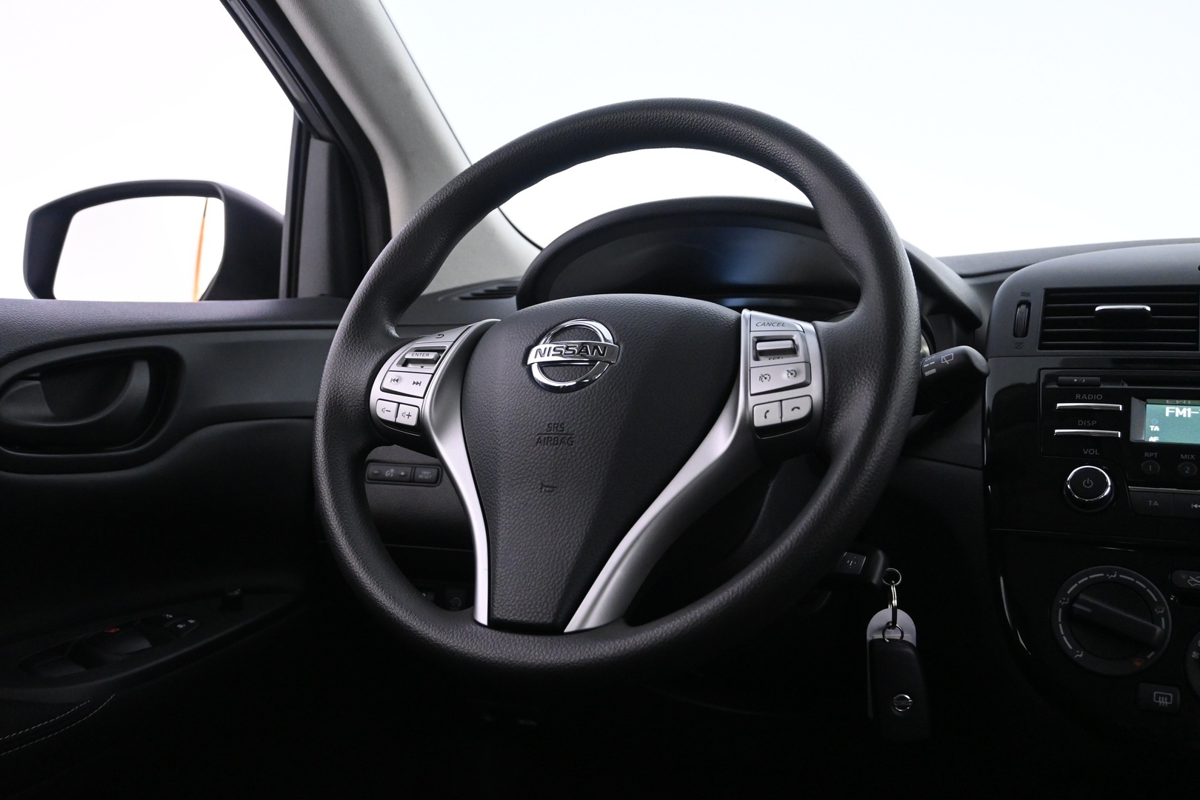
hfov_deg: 56.1
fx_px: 1125
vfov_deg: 39.1
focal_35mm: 34
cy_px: 400
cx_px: 600
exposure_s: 1/40
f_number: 4
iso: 3200
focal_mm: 22.5
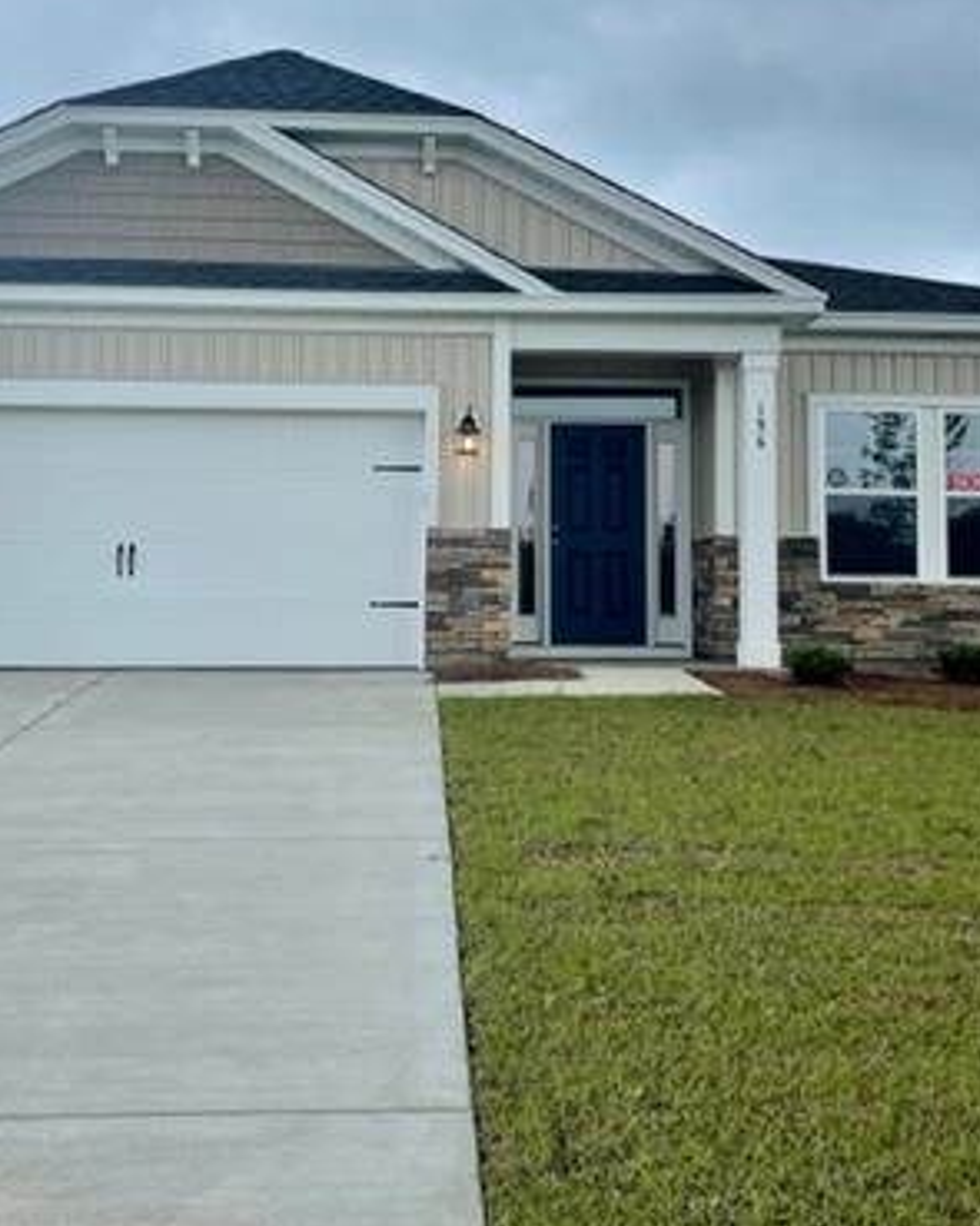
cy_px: 442
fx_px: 1596
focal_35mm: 44
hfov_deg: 34.1
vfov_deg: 41.6
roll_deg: -0.5
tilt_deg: +5.2
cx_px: 468
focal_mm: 5.1
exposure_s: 1/1795
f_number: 1.6
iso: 32
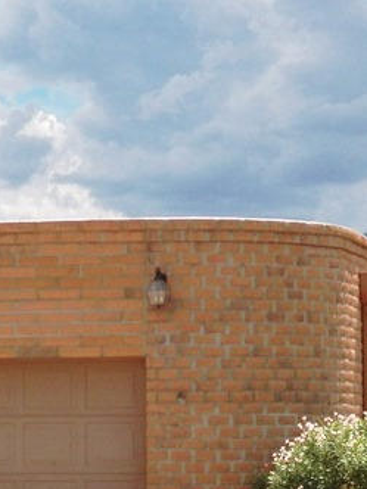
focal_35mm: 187
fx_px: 2643
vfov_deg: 10.6
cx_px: 286
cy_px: 352
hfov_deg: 7.9
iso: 125
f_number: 4
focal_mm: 11.2
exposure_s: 1/2000
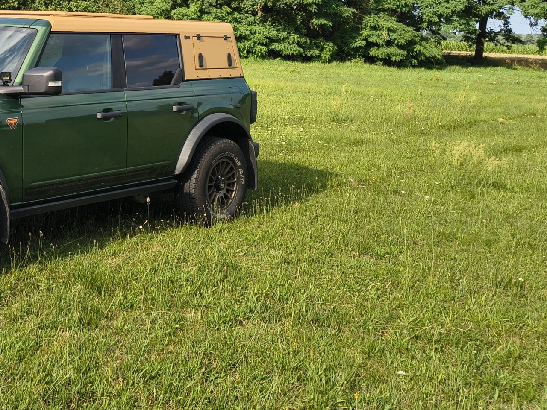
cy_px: 24
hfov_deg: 37.0
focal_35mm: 48
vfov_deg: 28.8
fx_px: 758
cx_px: 52
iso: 101
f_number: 1.8
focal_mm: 5.56
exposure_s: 1/1428
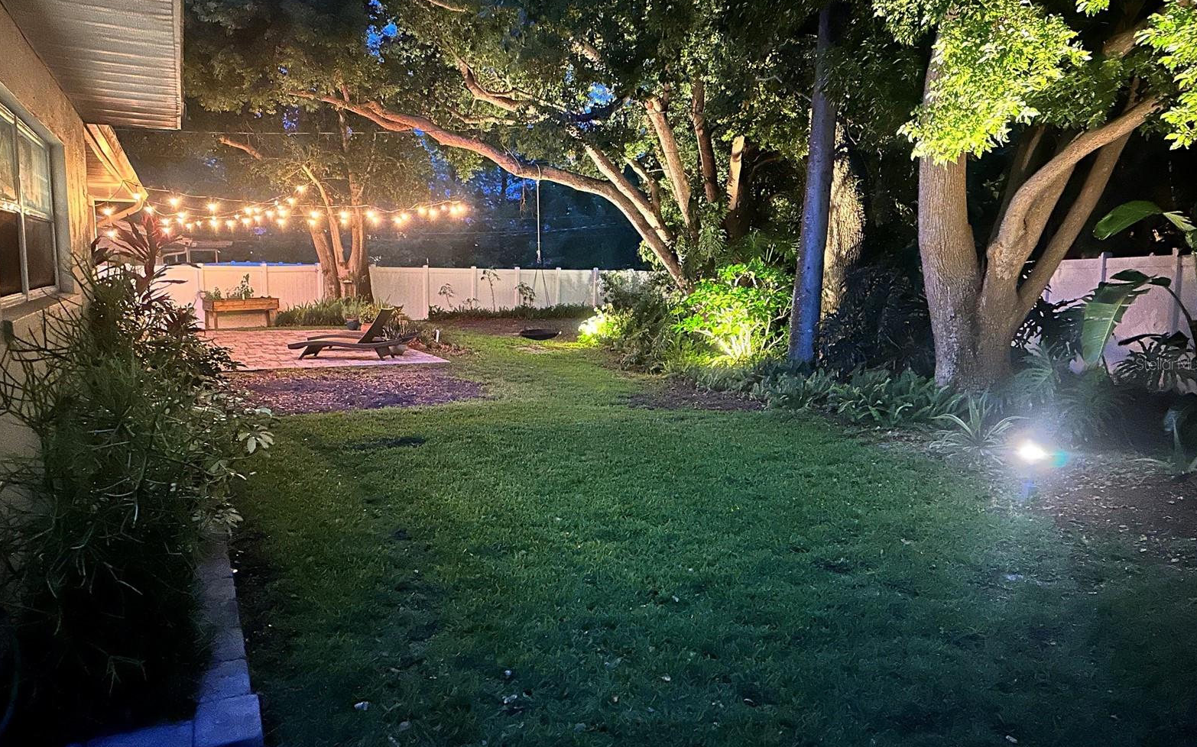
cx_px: 596
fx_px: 848
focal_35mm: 26
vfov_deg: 47.6
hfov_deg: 70.4
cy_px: 364
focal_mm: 6.86
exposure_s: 1/9
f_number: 1.78
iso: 1600
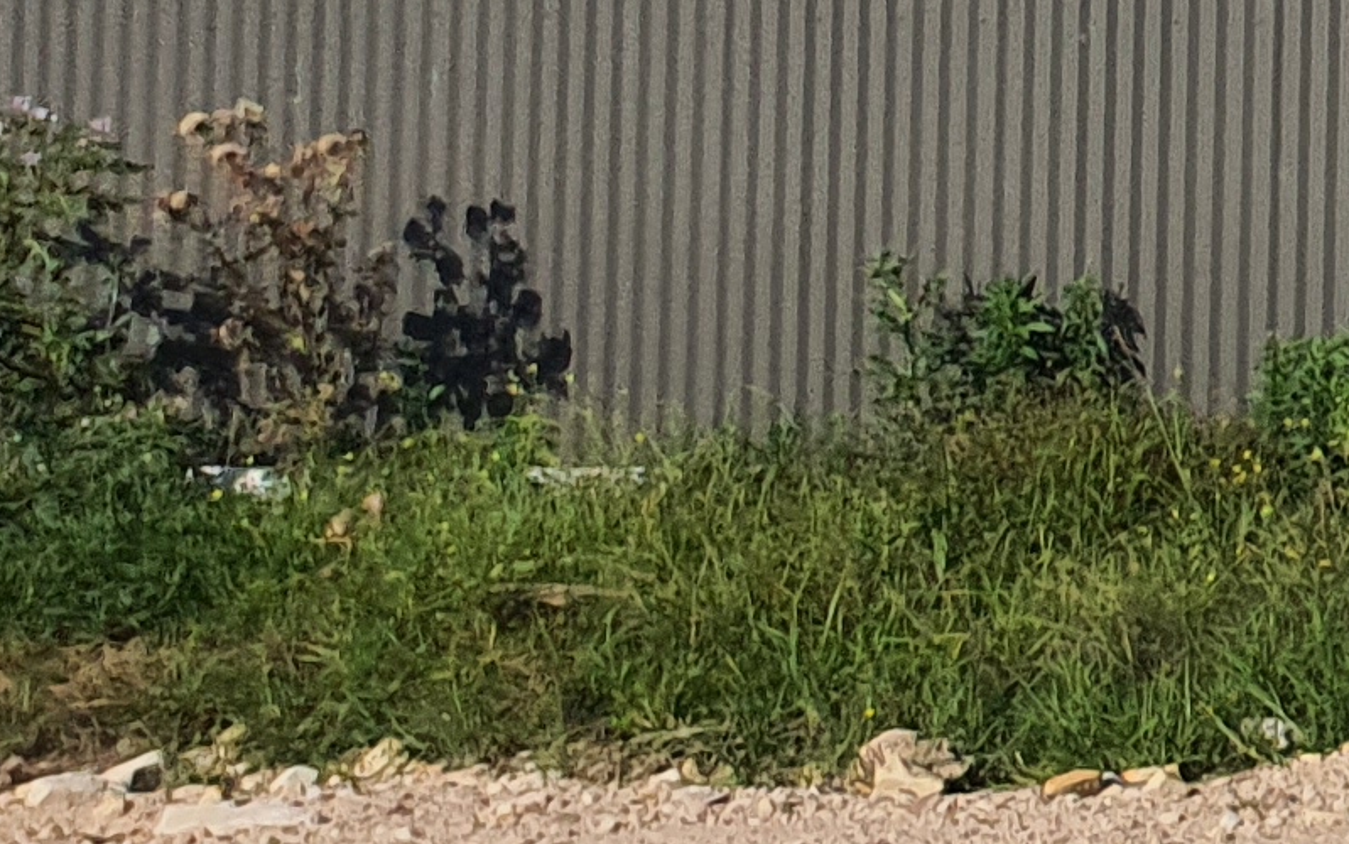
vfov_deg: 9.3
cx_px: 3311
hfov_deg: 11.9
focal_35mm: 139
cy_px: -138
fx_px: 5112
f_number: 2.4
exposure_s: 1/3128
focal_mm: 4.3
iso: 50
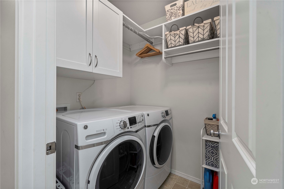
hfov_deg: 100.4
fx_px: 118
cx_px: 142
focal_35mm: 15
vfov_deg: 77.3
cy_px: 94
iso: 640
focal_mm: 15
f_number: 7.1
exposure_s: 1/60
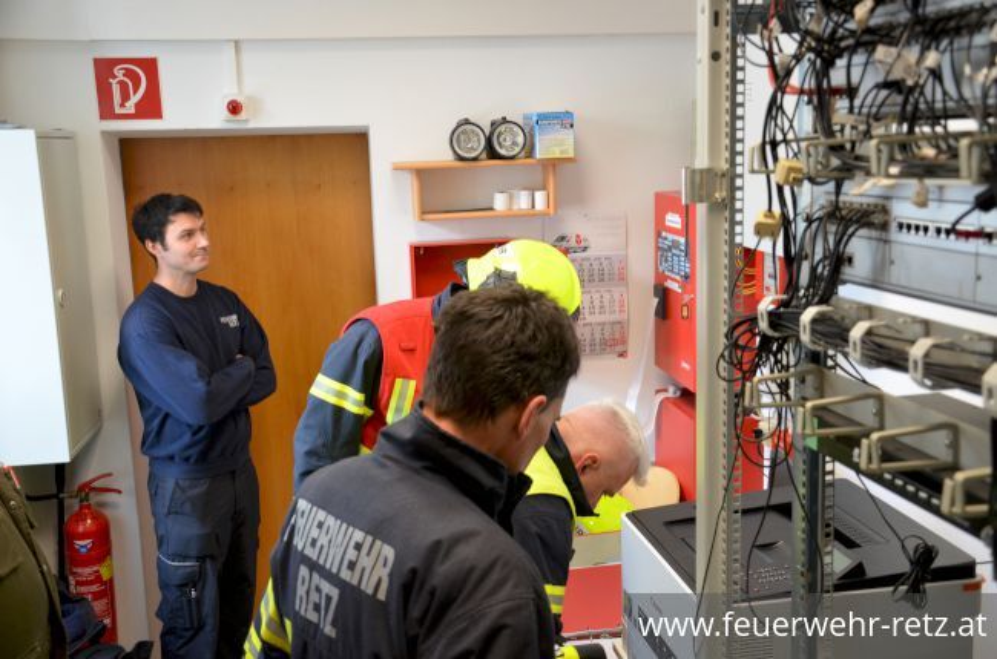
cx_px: 498
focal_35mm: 39
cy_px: 330
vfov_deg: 34.0
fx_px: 1077
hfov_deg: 49.7
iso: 400
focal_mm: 26
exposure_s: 1/25
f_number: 4.5
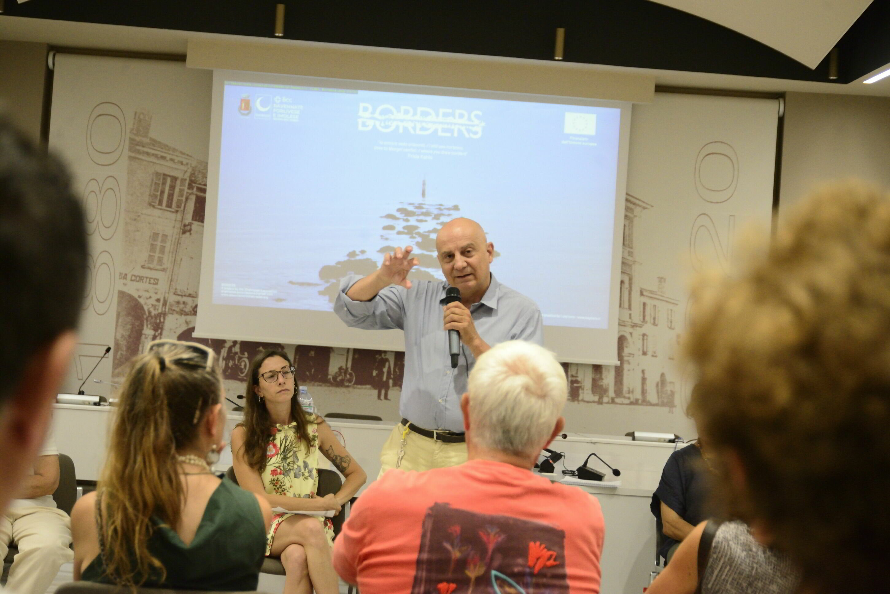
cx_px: 445
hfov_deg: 31.0
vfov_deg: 20.9
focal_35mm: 65
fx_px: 1607
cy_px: 297
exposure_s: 1/100
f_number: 5
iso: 4500
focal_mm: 65
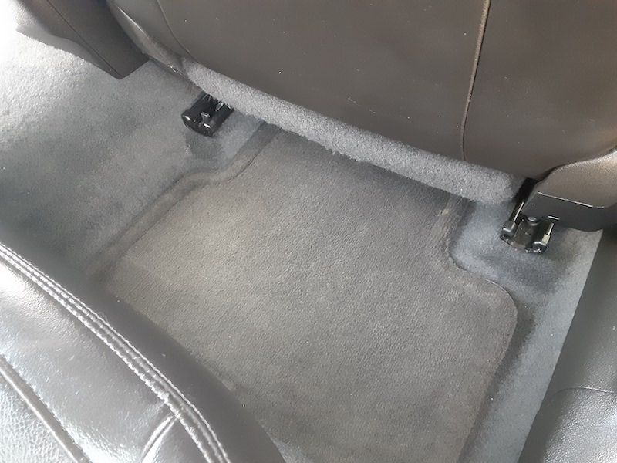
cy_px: 232
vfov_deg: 51.4
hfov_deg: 65.3
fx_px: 481
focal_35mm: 27
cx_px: 308
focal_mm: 2.91
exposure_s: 1/24
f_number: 1.9
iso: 500
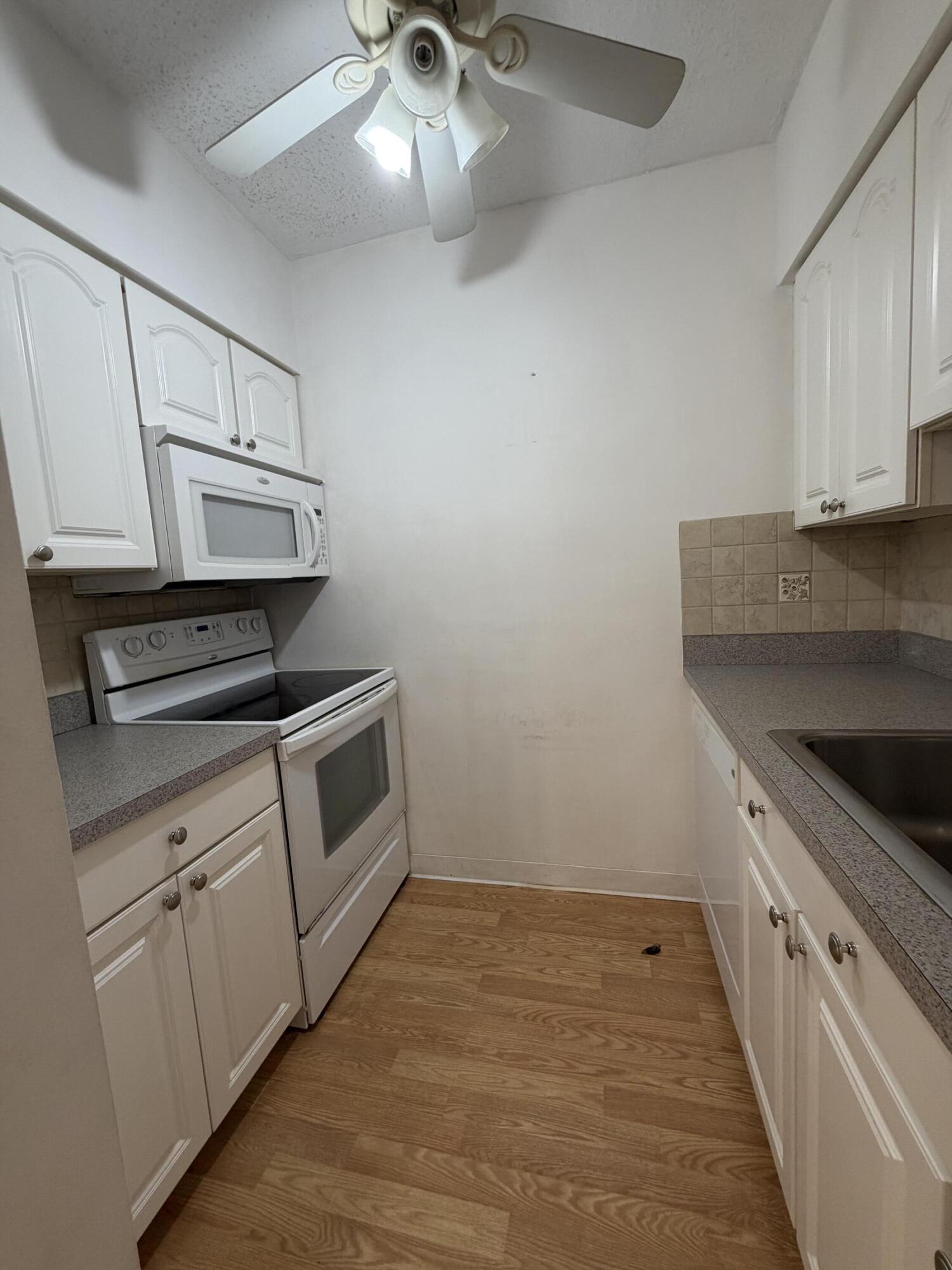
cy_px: 635
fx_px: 513
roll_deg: +3.6
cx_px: 476
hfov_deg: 85.7
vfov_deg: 102.1
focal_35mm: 14
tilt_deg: -7.2
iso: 200
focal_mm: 2.22
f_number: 2.2
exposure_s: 1/120
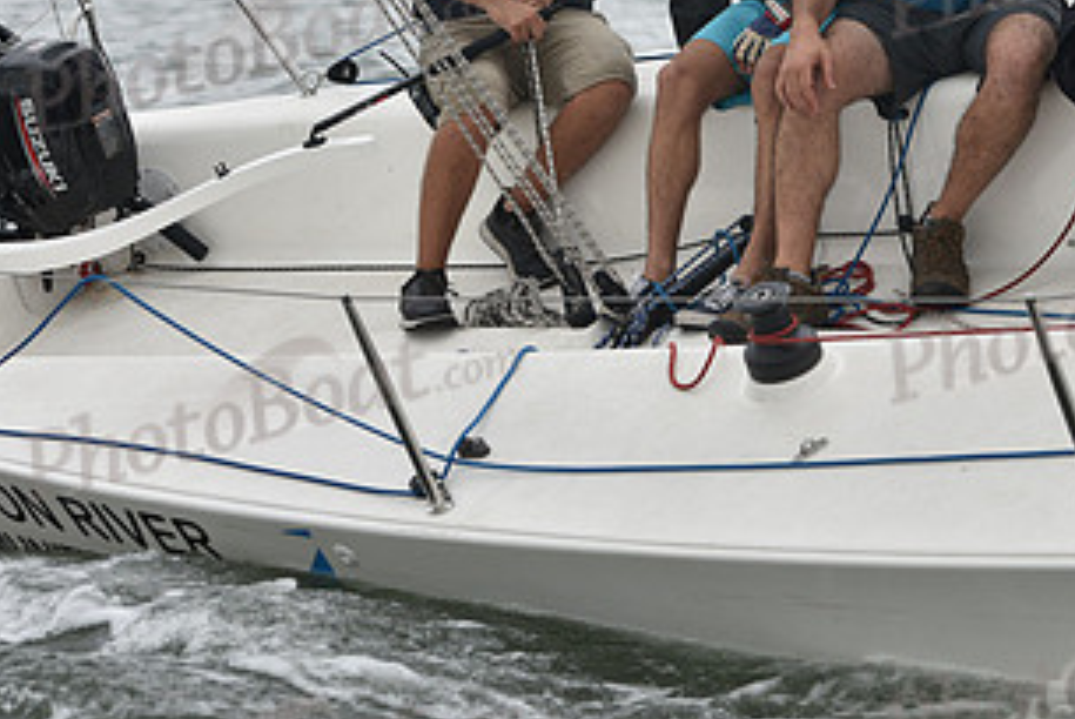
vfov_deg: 10.3
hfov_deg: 15.4
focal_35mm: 133
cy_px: 178
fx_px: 3975
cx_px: 705
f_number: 4
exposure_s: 1/800
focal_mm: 70
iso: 320
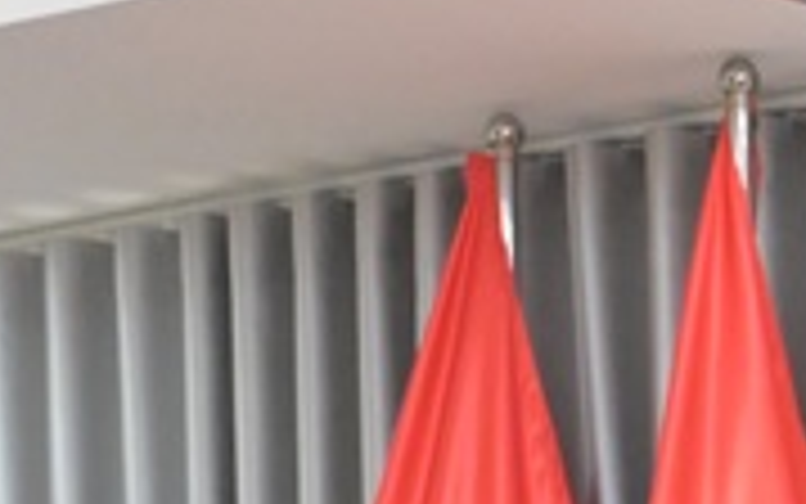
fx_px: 4373
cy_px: 1366
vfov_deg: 6.2
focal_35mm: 199
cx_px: 1612
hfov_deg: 9.8
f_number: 6.3
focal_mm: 35
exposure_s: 1/304
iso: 5000
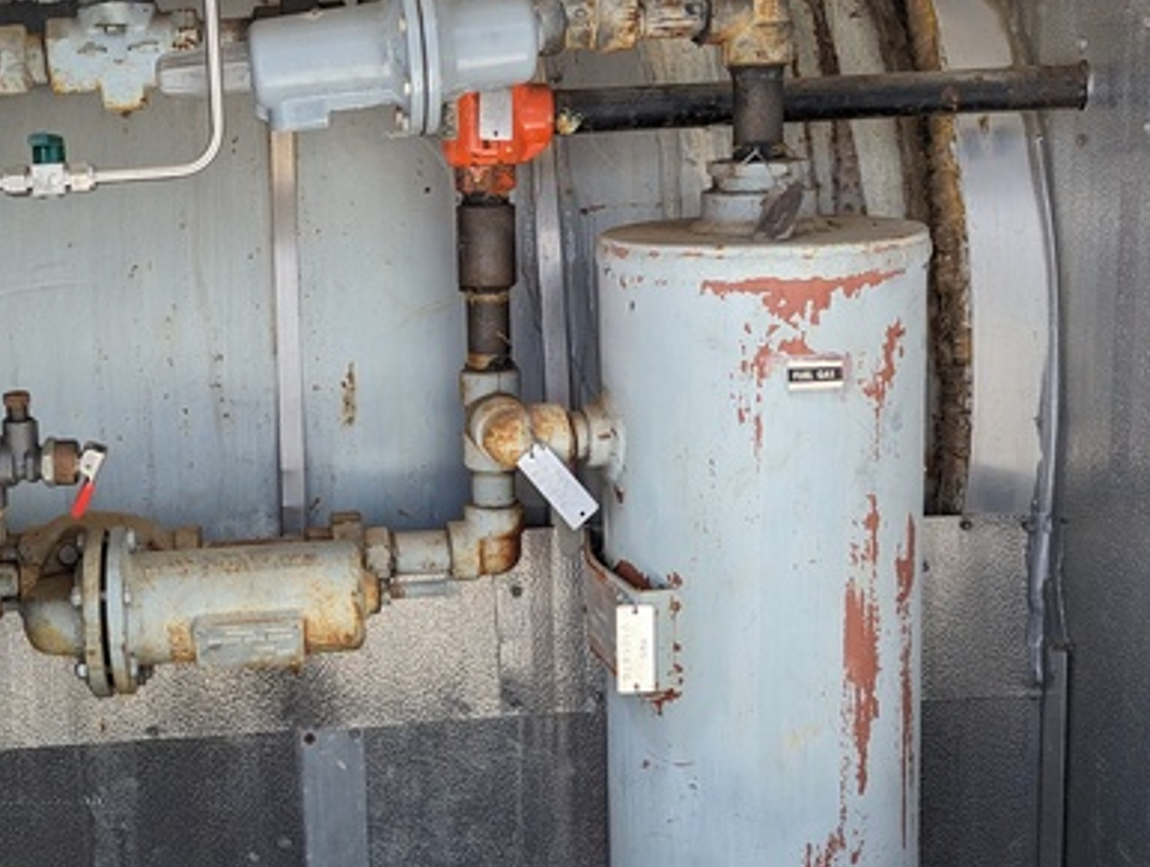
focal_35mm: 44
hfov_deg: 41.2
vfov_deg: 32.8
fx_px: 1464
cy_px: 326
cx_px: 244
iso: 50
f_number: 1.85
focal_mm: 6.81
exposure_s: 1/826
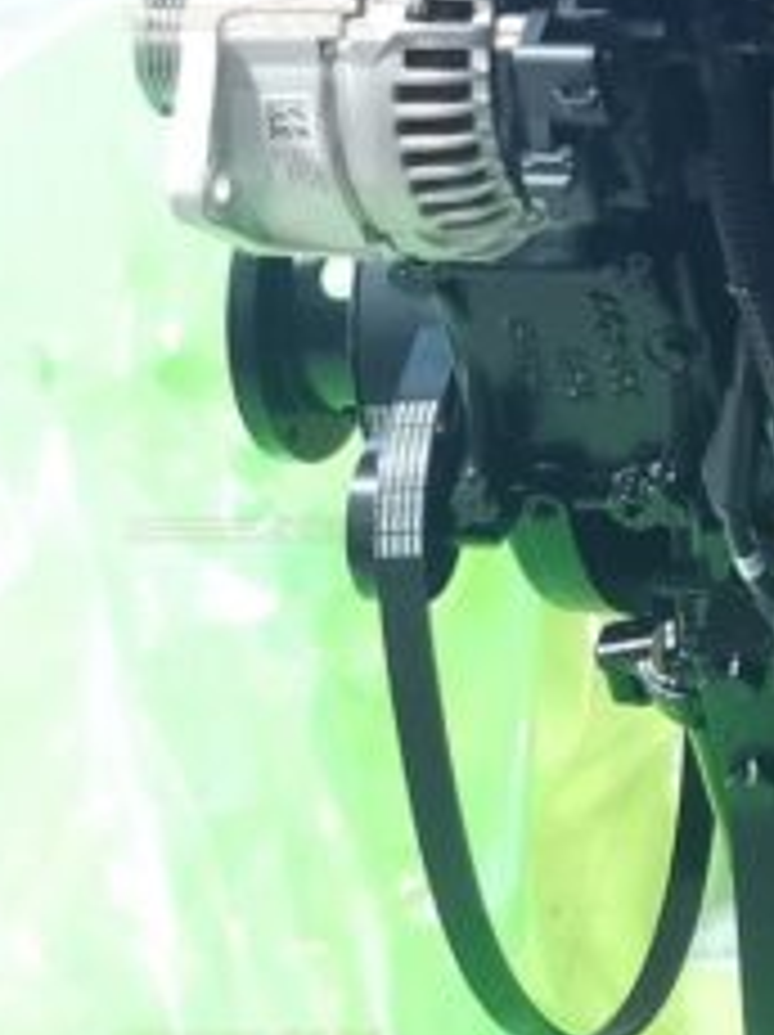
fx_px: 3465
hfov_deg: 11.2
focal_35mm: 116
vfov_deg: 16.5
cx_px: 1696
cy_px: -72
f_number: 1.4
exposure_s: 1/50
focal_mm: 4.66
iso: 200
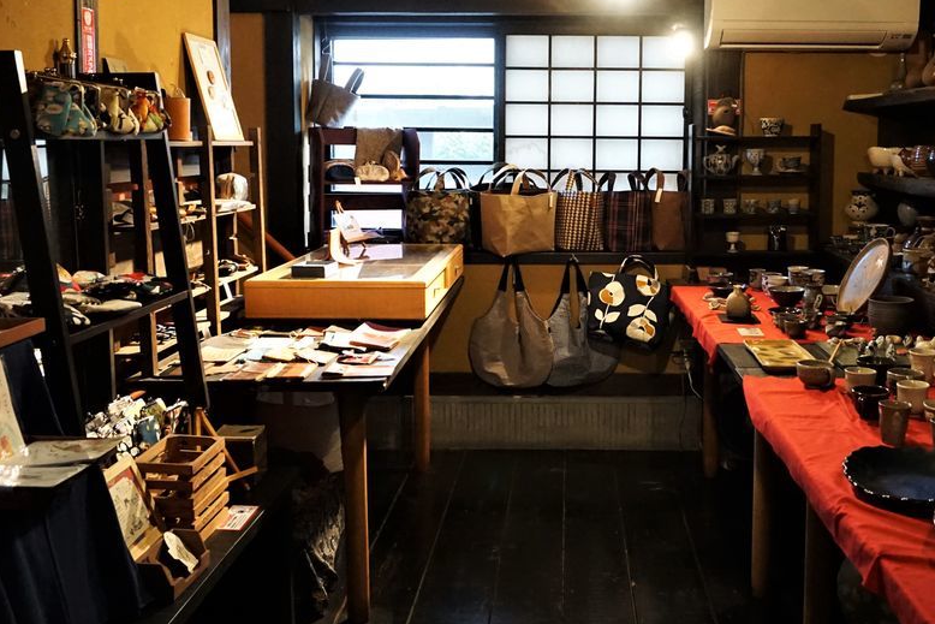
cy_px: 240
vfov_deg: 35.8
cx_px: 560
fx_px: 961
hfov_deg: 51.5
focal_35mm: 37
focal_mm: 16
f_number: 3.5
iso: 3200
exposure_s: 1/80
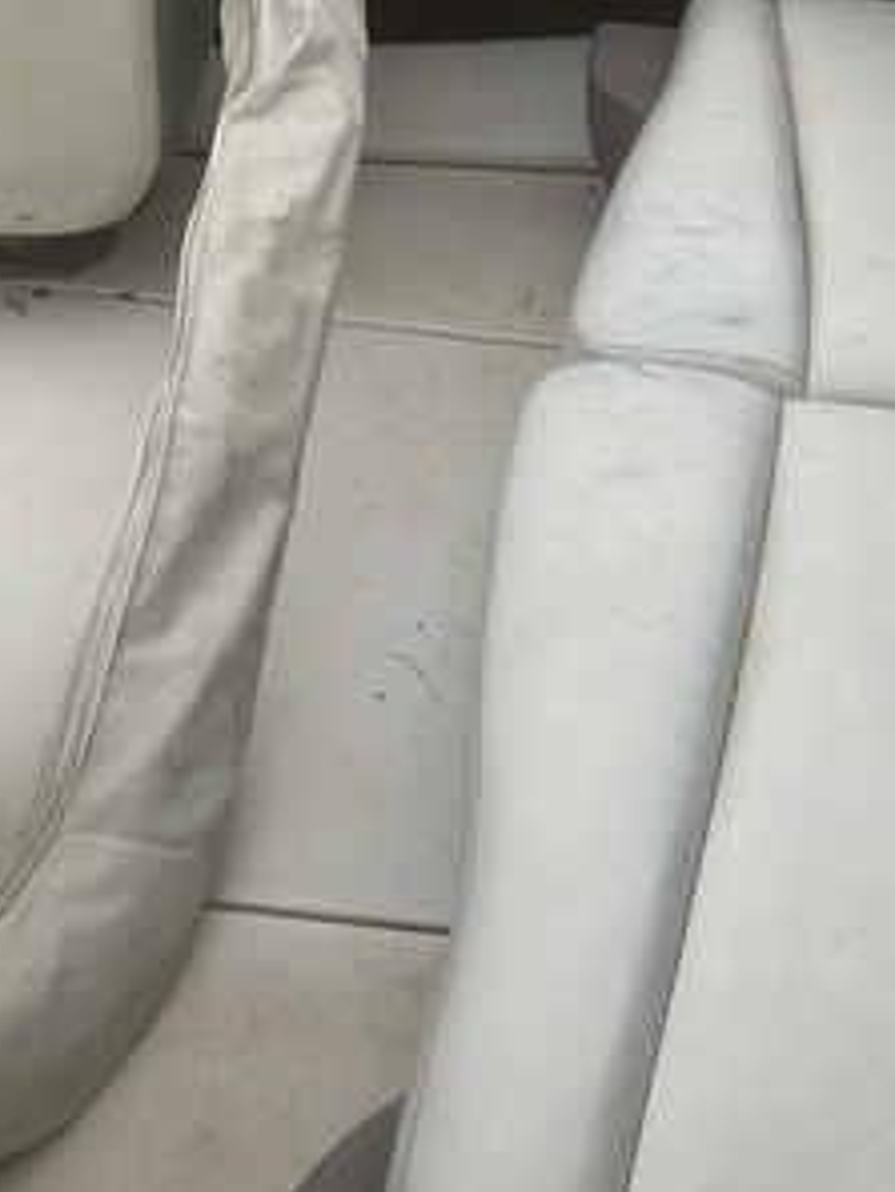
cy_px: 598
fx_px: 1344
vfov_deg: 47.8
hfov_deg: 35.7
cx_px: 706
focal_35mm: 39
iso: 25
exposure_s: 1/2959
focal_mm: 3
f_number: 1.8
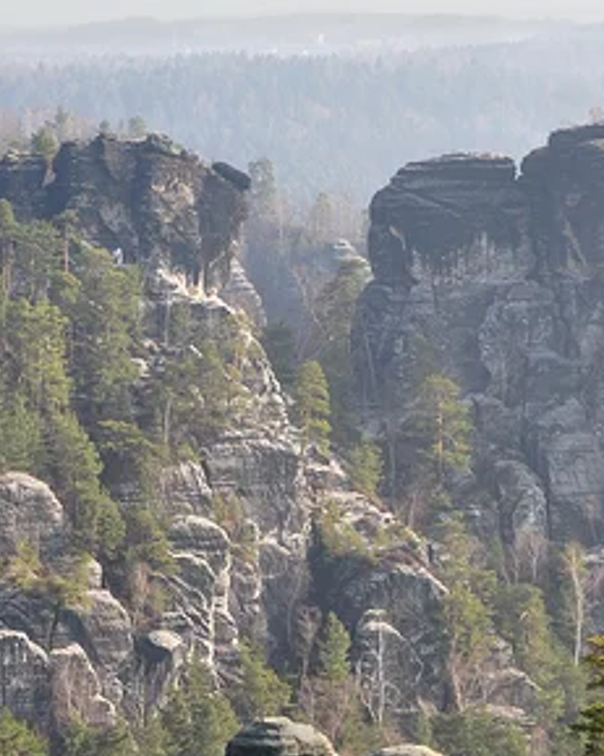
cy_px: 582
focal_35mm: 136
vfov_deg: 14.1
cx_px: 120
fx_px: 3047
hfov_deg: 11.3
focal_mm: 35
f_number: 9
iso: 200
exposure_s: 1/125
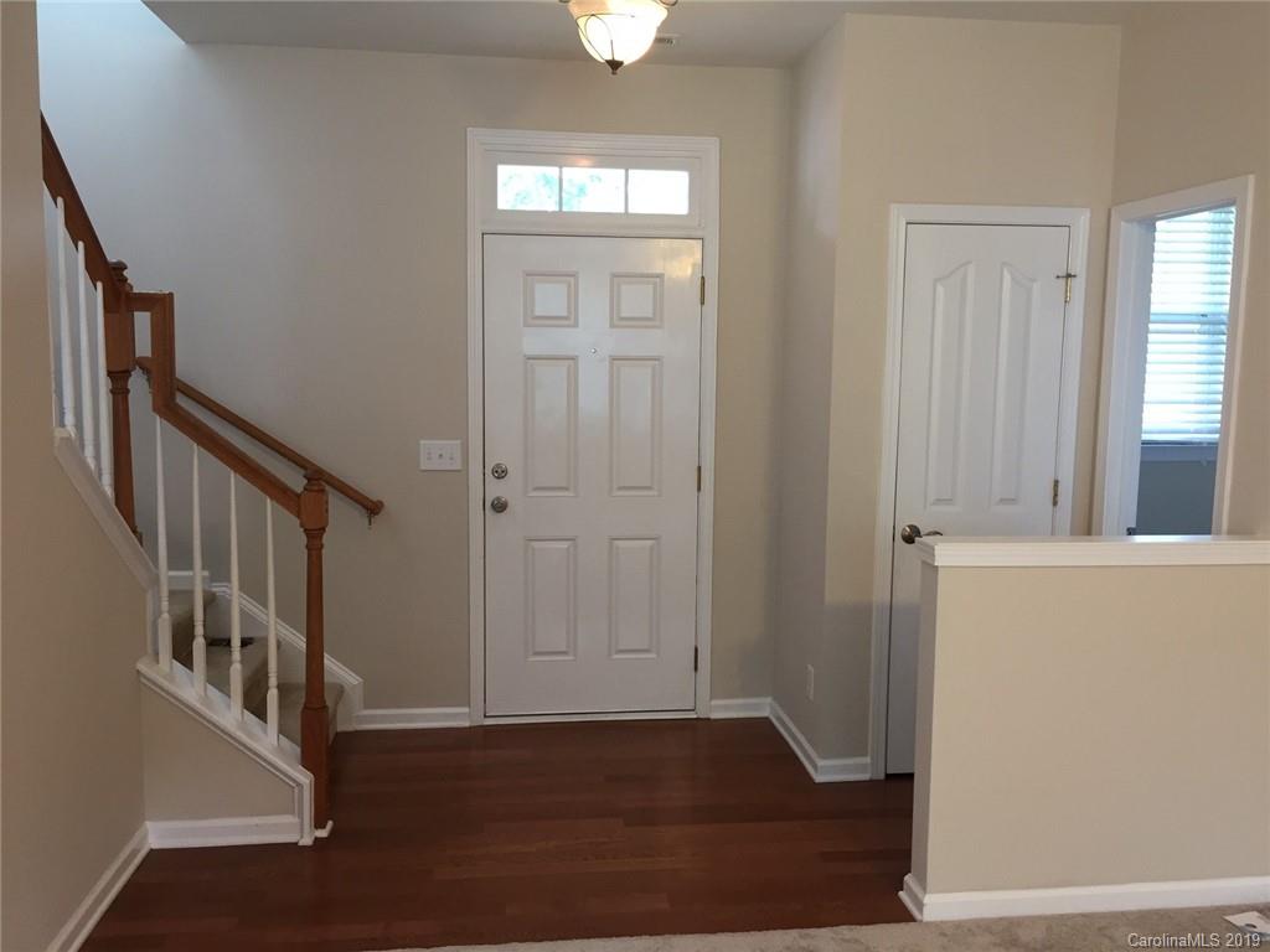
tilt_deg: -6.2
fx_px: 1064
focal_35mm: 29
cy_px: 476
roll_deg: -1.1
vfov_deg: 48.2
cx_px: 635
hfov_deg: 61.7
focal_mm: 4.15
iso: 80
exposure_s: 1/30
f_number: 2.2
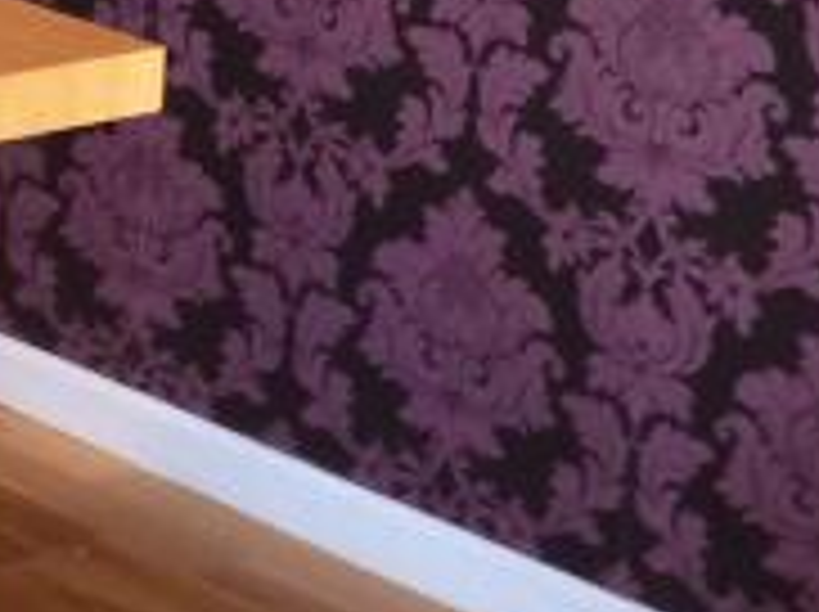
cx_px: -1058
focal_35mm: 169
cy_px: -72
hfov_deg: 10.3
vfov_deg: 8.7
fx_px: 3993
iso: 100
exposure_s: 1/30
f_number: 2.2
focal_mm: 4.12
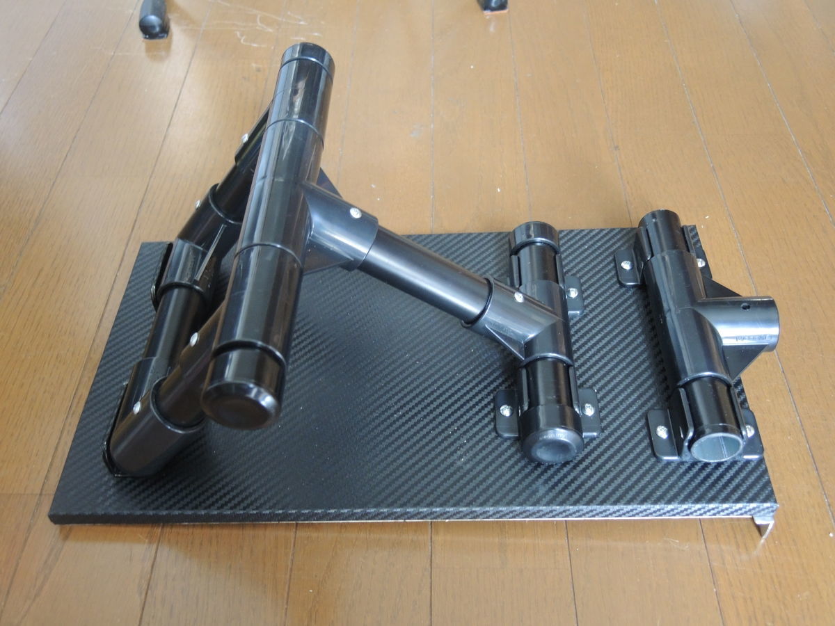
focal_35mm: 35
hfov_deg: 52.6
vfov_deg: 40.7
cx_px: 418
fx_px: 844
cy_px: 313
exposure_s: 1/10
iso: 800
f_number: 2.2
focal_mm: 7.6
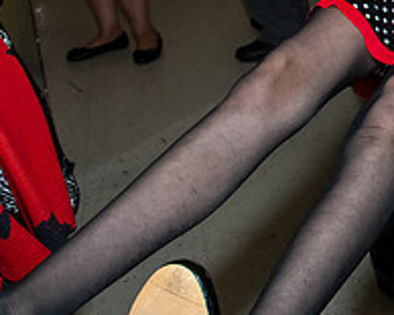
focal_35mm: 97
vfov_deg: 15.1
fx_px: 1131
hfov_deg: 17.6
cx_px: 607
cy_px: -97
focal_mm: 17
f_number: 6.3
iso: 500
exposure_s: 1/250
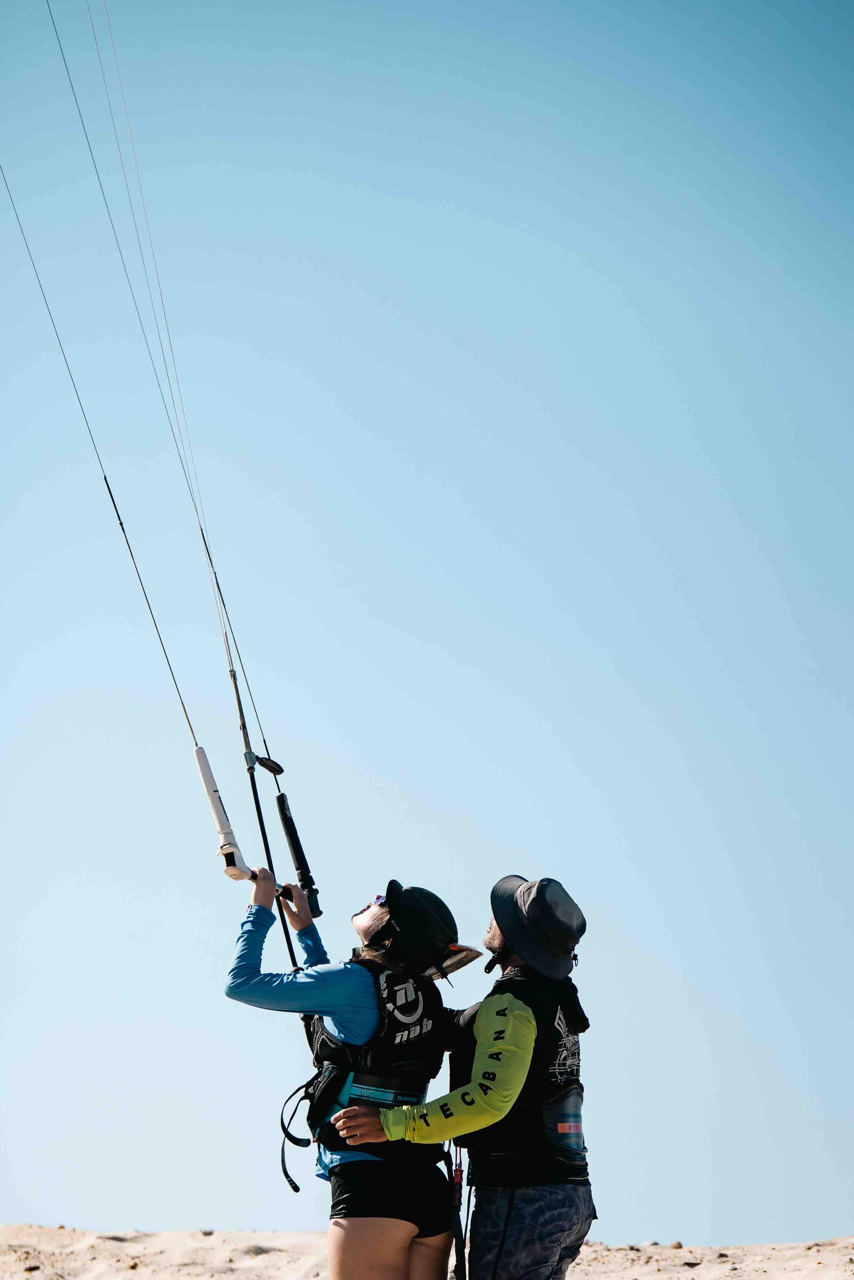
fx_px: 6724
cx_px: 496
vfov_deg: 10.9
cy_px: 834
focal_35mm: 189
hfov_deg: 7.3
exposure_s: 1/8000
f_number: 3.2
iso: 500
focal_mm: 128
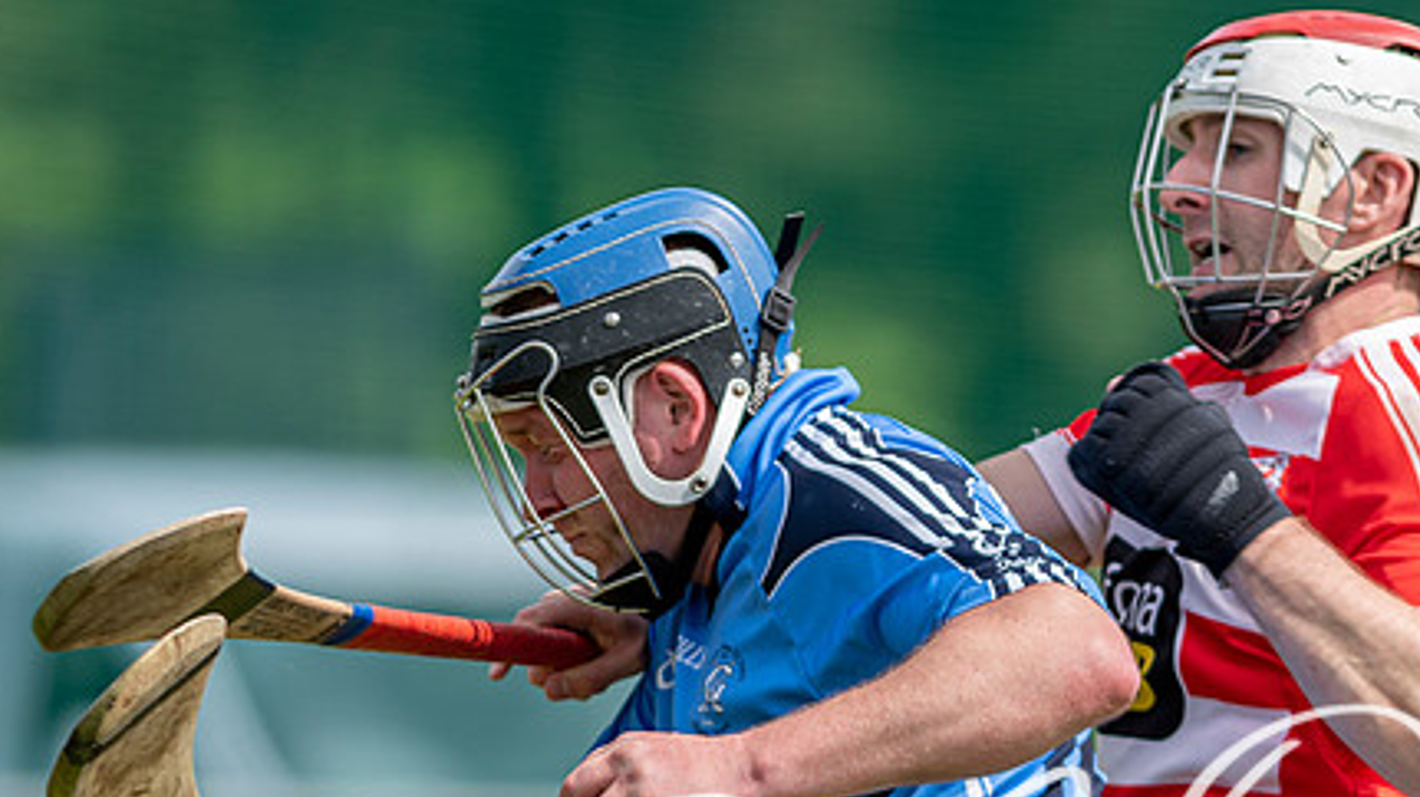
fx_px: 31577
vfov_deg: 1.4
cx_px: 707
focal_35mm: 839
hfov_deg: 2.6
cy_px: 730
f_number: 2.8
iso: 100
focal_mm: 300
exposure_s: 1/1600
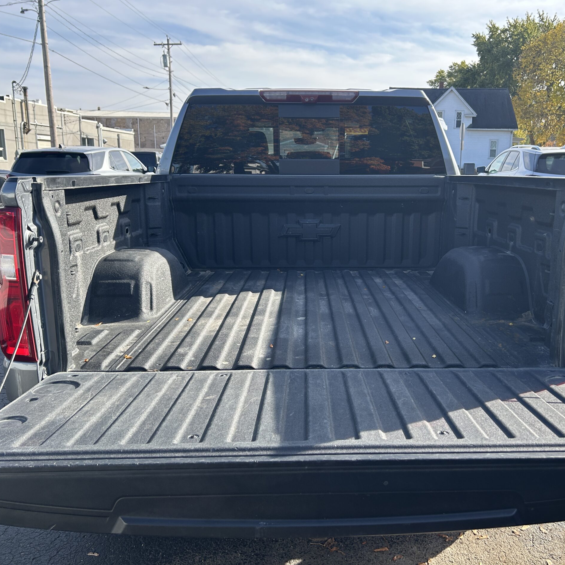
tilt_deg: -11.7
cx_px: 320
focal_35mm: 31
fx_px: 572
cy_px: 280
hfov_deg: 52.4
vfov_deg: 52.5
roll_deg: -0.5
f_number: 1.5
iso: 50
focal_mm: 5.7
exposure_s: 1/1224
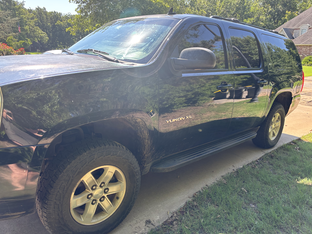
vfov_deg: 51.3
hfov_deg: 65.3
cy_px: 120
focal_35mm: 27
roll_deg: +0.3
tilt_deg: -15.7
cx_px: 158
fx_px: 243
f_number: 1.6
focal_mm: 5.96
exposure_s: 1/366
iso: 50
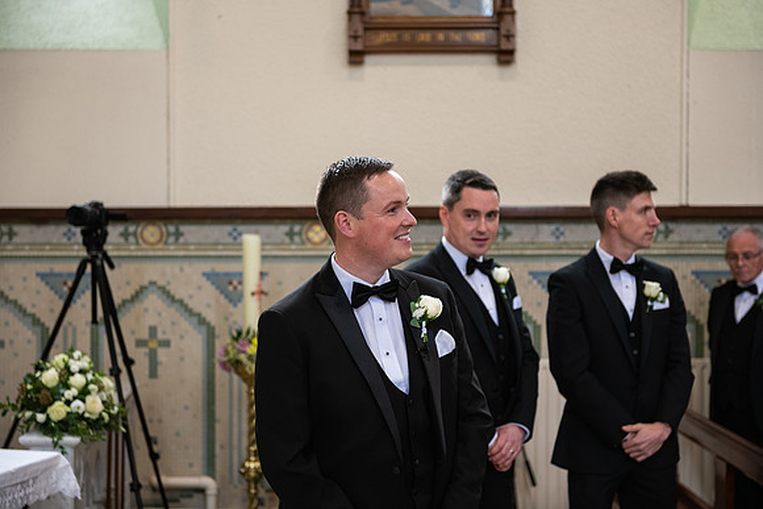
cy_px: 254
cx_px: 382
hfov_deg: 28.8
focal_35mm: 70
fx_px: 1484
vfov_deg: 19.5
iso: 800
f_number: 3.5
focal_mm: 70
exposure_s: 1/160
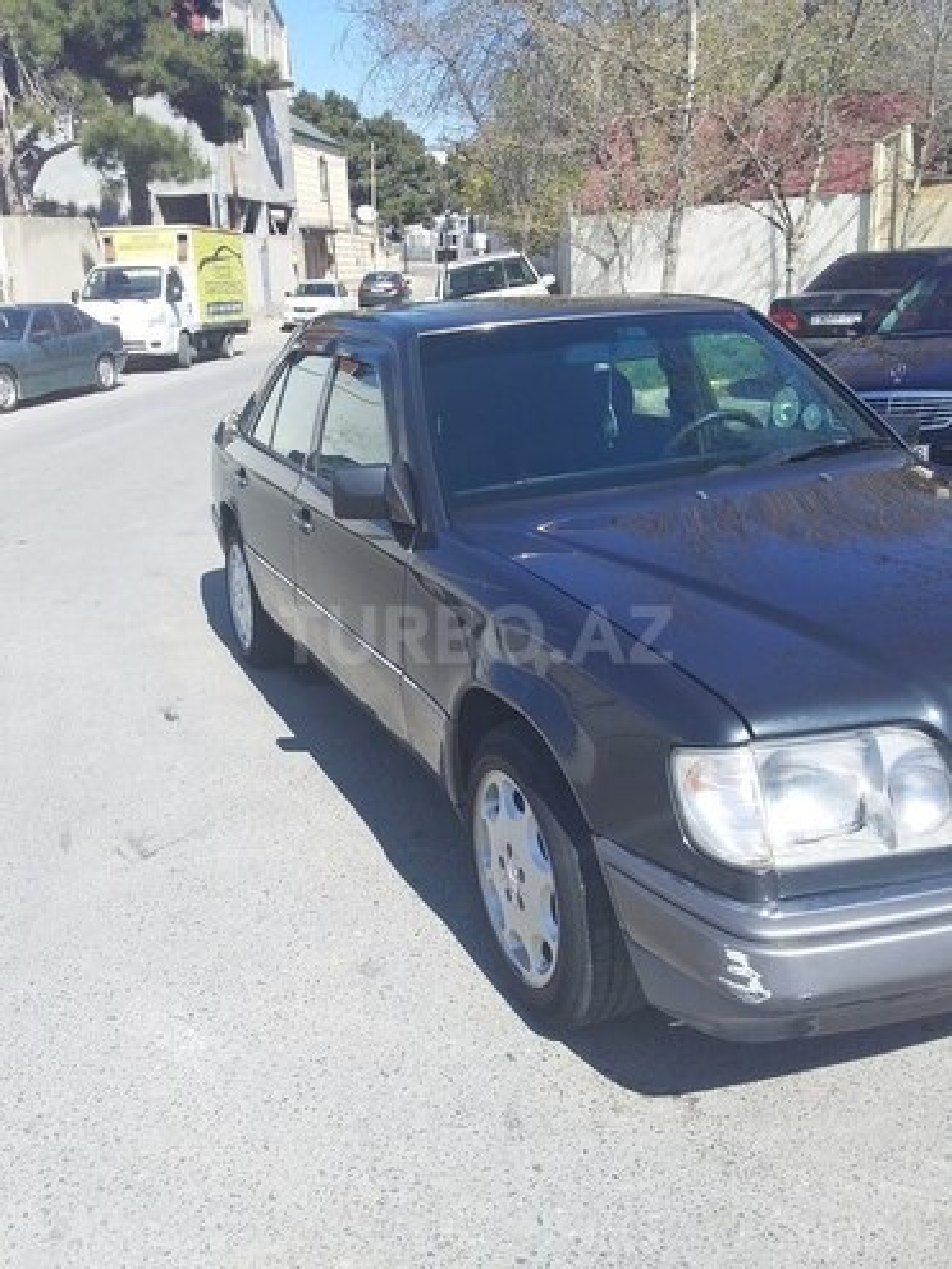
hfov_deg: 45.4
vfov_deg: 58.4
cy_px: 634
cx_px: 476
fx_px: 1137
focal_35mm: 31
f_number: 2.2
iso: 40
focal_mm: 3.3
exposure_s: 1/824
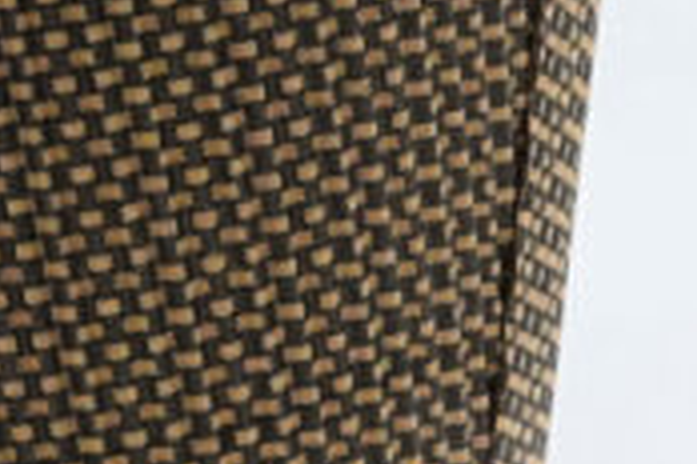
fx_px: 4762
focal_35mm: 246
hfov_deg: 8.3
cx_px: 40
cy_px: -46
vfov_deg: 5.6
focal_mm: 41
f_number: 11
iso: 3200
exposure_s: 1/125
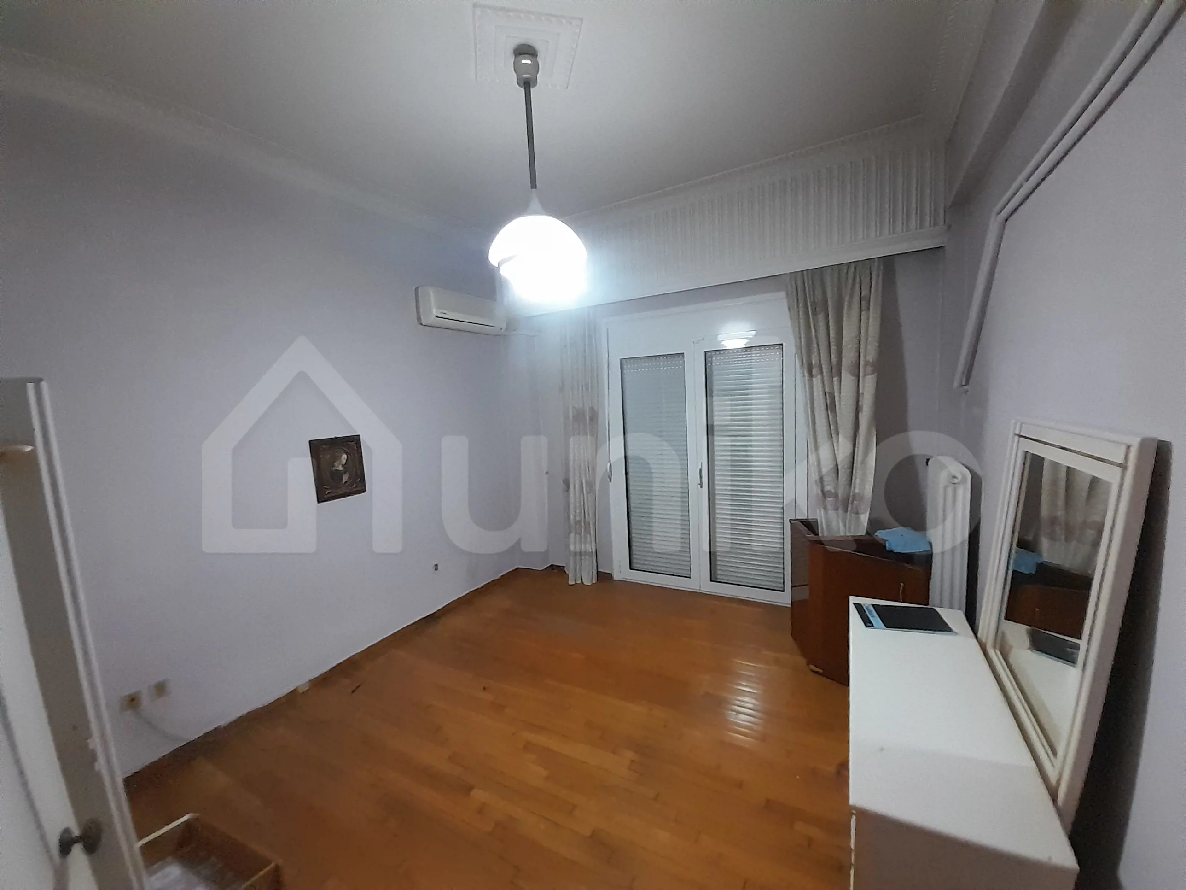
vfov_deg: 89.9
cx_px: 593
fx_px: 445
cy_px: 445
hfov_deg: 106.2
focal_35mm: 13
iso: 400
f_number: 2.2
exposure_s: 1/25
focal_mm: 1.13
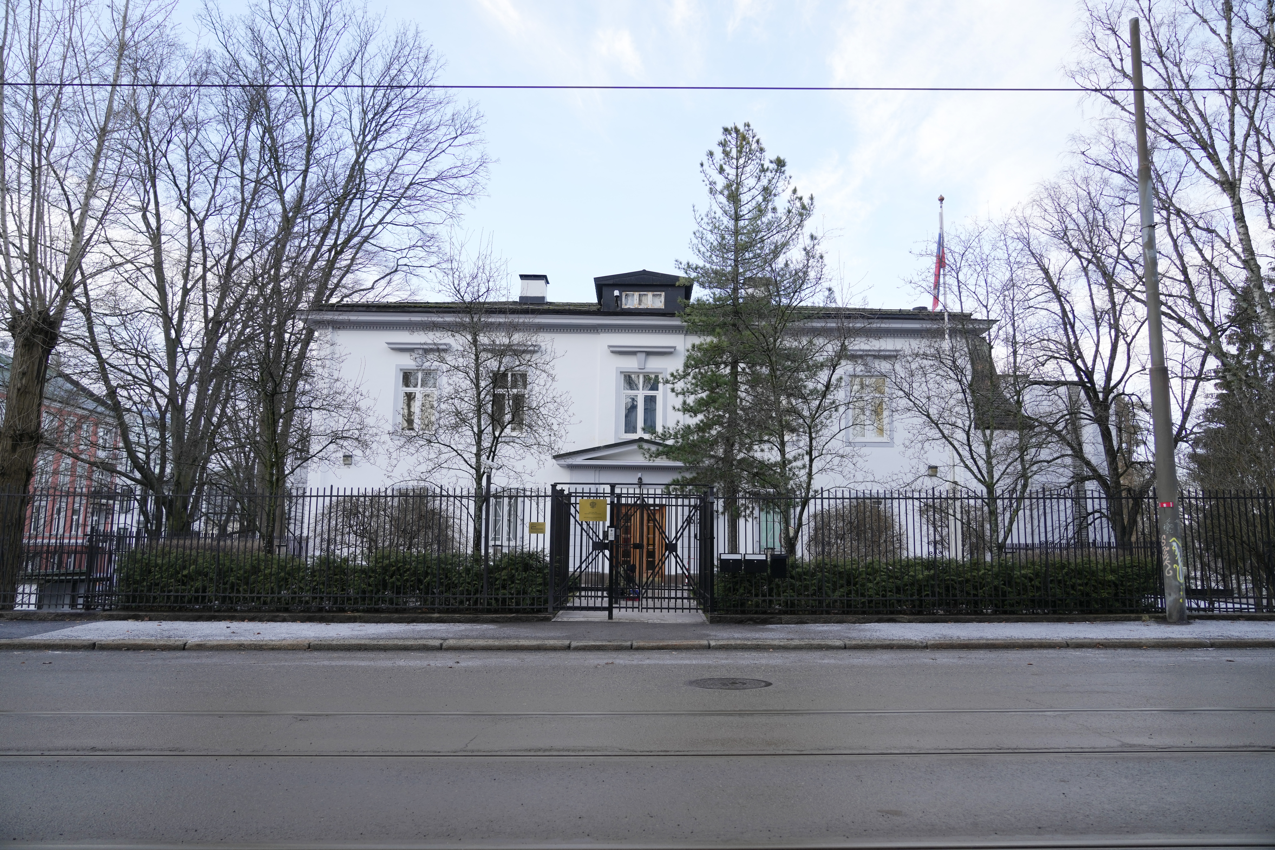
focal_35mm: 24
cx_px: 638
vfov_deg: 53.1
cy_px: 425
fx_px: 850
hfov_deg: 73.7
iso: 320
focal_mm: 24
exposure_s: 1/250
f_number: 4
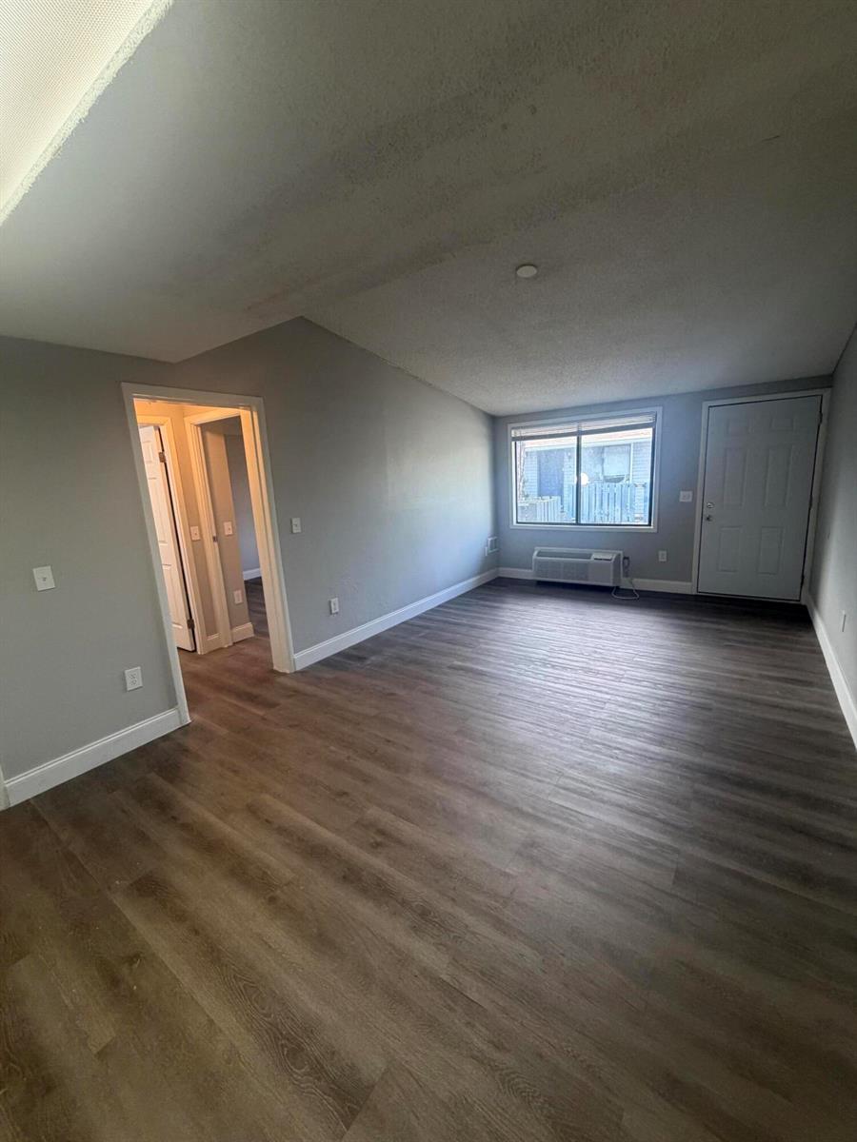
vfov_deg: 102.1
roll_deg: +3.2
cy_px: 571
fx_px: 462
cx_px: 428
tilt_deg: -11.4
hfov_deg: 85.7
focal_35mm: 14
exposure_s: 1/60
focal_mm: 2.22
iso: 200
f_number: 2.2
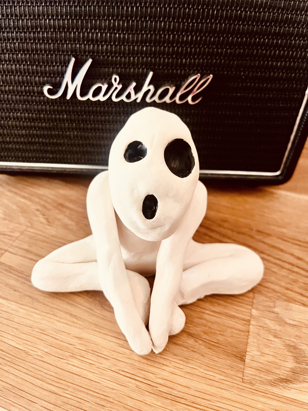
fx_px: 308
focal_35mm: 26
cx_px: 154
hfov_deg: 53.1
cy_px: 206
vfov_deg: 67.3
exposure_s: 1/60
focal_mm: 5.1
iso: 320
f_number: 1.6
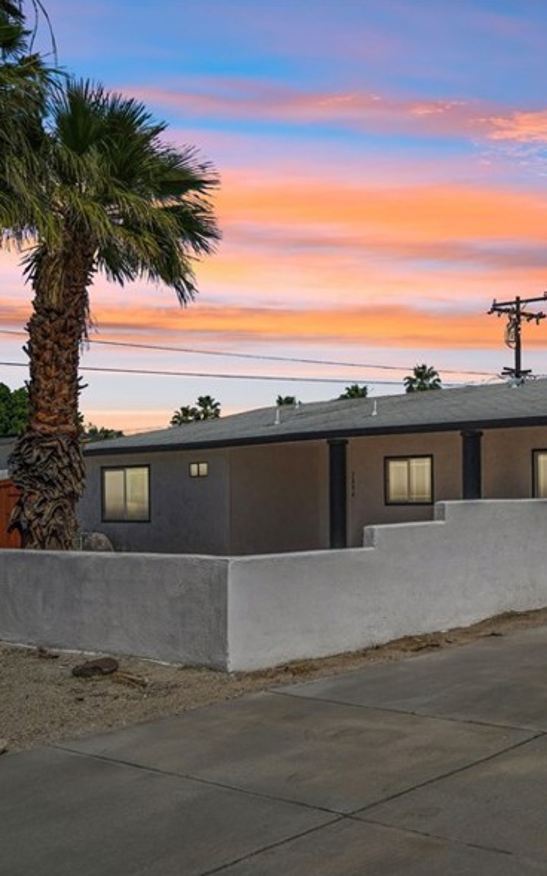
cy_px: 503
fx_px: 930
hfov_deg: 30.1
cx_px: 568
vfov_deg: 50.2
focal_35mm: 39
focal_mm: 22
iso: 100
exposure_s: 1/640
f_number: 8
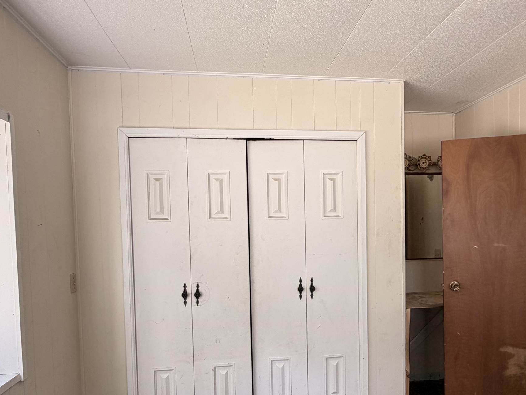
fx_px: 380
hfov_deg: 69.2
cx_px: 292
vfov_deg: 54.4
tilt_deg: -1.2
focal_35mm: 25
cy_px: 243
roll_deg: +0.7
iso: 160
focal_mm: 2.22
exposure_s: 1/121
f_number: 2.2
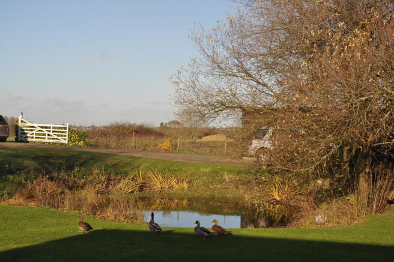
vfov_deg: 21.5
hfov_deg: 31.9
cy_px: 131
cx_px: 197
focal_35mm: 63
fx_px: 689
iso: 200
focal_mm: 42
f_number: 7.1
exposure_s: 1/200
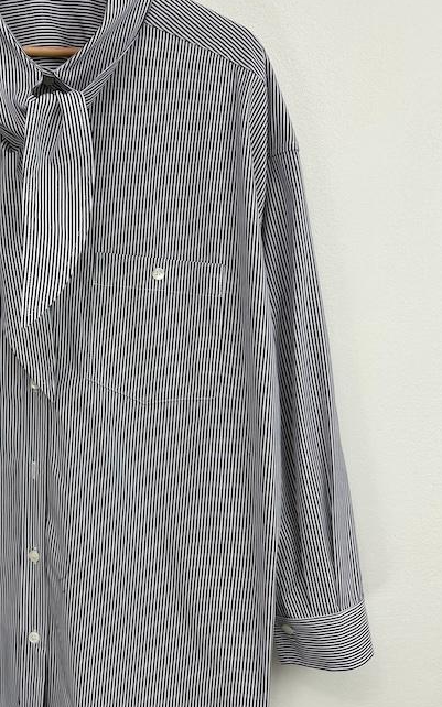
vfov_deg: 47.2
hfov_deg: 29.4
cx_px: 51
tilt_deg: -8.5
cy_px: 352
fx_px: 810
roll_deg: -0.9
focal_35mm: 42
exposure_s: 1/100
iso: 40
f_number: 1.6
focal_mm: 5.96
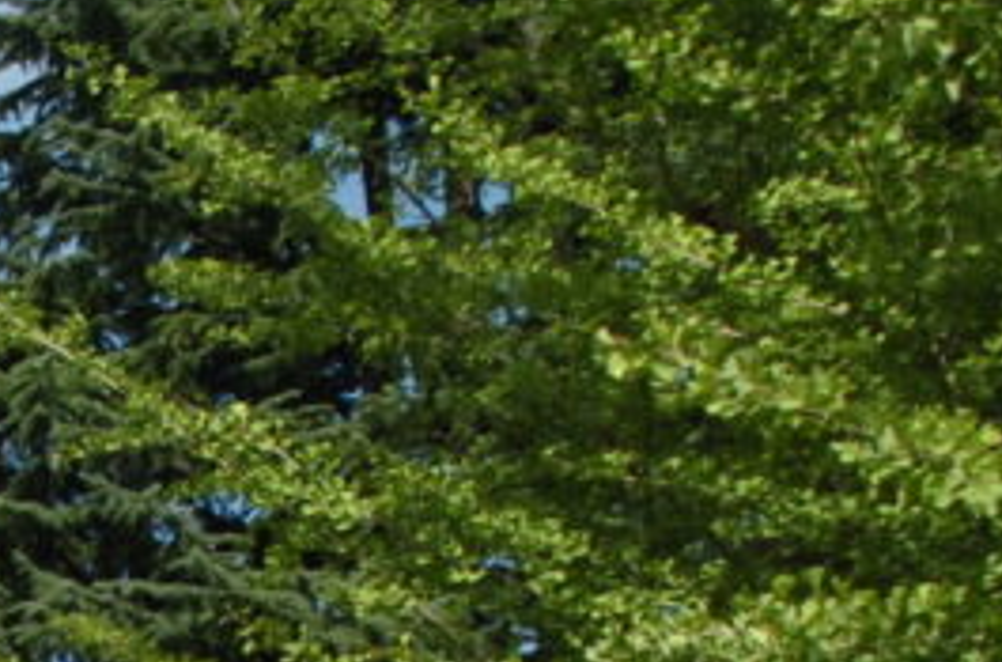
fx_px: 4022
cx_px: -779
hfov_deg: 12.9
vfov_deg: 9.1
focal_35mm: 145
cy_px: 1131
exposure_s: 1/400
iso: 200
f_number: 8
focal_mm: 25
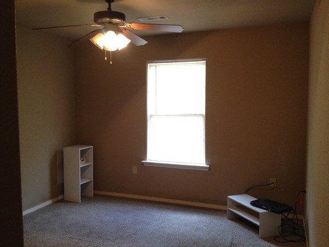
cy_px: 124
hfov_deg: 52.6
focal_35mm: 35
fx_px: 333
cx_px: 164
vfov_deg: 40.7
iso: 160
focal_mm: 4.28
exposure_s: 1/20
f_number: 2.4
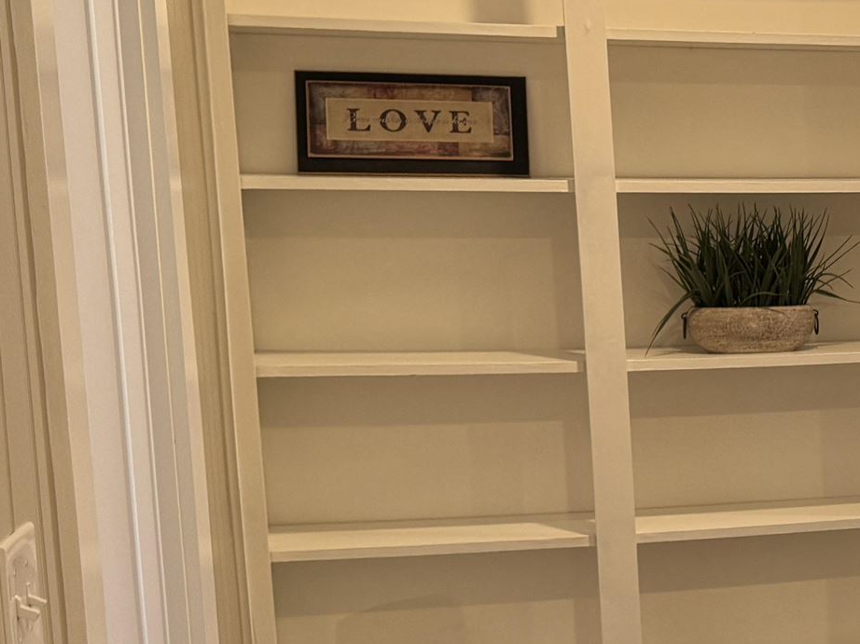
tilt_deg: -9.4
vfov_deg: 18.4
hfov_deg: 21.3
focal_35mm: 80
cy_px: 445
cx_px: 1222
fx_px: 1987
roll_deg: +0.2
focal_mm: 6.76
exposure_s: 1/60
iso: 125
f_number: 1.78
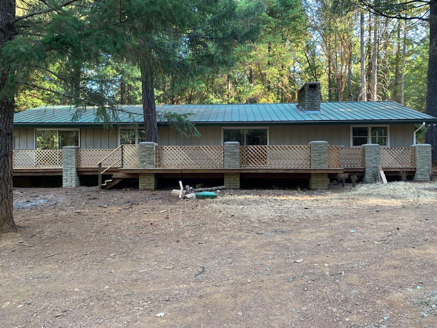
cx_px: 218
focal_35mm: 26
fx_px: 328
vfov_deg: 53.1
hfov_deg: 67.3
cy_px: 164
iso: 100
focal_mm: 4.25
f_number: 1.8
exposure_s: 1/90
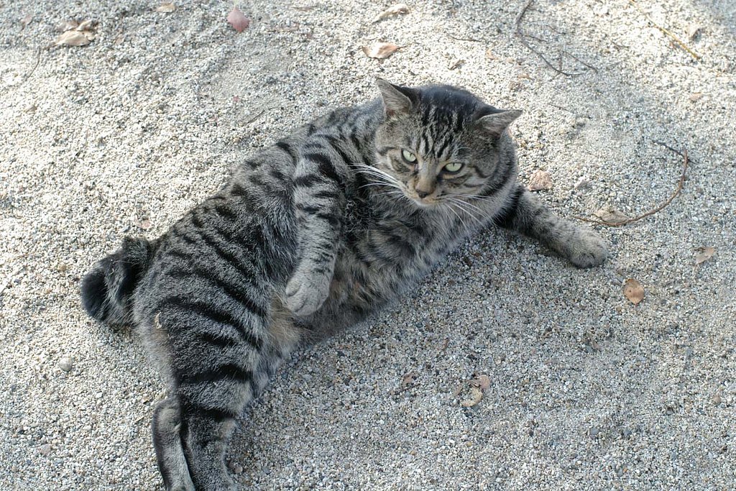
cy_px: 246
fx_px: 1319
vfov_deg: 21.1
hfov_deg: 31.2
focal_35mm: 64
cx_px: 368
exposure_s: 1/180
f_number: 5.6
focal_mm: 43
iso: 800
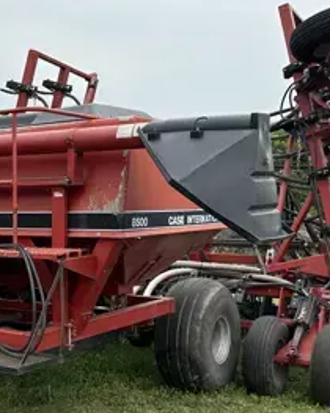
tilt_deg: -7.1
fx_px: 697
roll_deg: +0.7
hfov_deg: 25.6
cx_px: 20
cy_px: 269
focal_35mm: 57
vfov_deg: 32.8
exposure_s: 1/1272
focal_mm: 6.86
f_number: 1.78
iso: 80
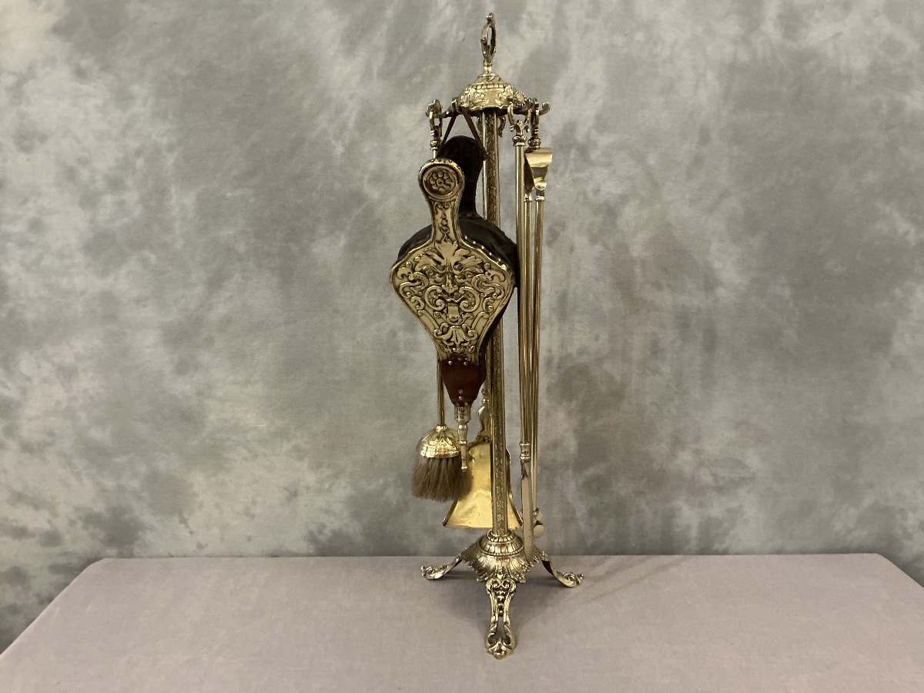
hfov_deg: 63.4
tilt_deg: -10.7
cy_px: 346
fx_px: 747
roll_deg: +0.9
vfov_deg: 49.7
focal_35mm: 28
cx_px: 462
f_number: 1.8
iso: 250
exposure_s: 1/50
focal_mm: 3
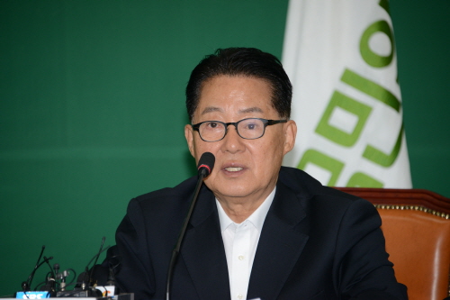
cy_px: 150
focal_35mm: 300
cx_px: 225
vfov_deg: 4.6
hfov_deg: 6.9
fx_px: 3749
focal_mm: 300
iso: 1000
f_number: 5.6
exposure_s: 1/250
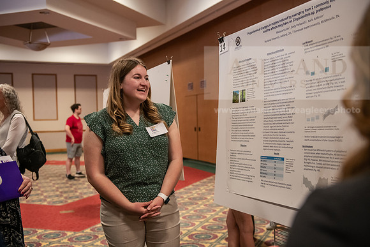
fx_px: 452
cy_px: 124
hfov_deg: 44.5
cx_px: 185
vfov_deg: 30.5
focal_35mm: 44
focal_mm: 44
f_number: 3.2
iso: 2500
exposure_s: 1/200
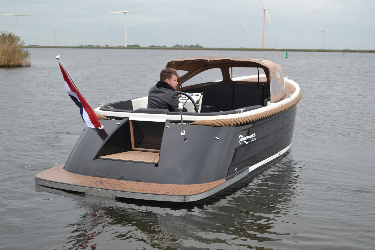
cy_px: 125
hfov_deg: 37.8
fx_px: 547
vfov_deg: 25.8
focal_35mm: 52
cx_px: 188
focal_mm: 35
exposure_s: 1/125
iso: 160
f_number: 5.6
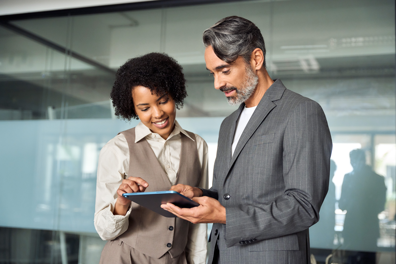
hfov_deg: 40.3
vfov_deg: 27.5
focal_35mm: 49
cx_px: 198
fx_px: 540
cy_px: 132
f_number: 2.8
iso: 1600
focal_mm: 49.1
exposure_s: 1/200
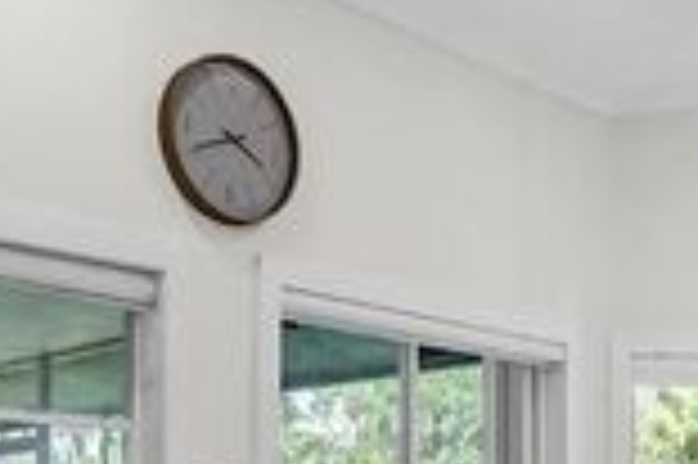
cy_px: 545
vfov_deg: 20.5
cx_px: 405
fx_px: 1201
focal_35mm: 62
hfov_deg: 32.3
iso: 200
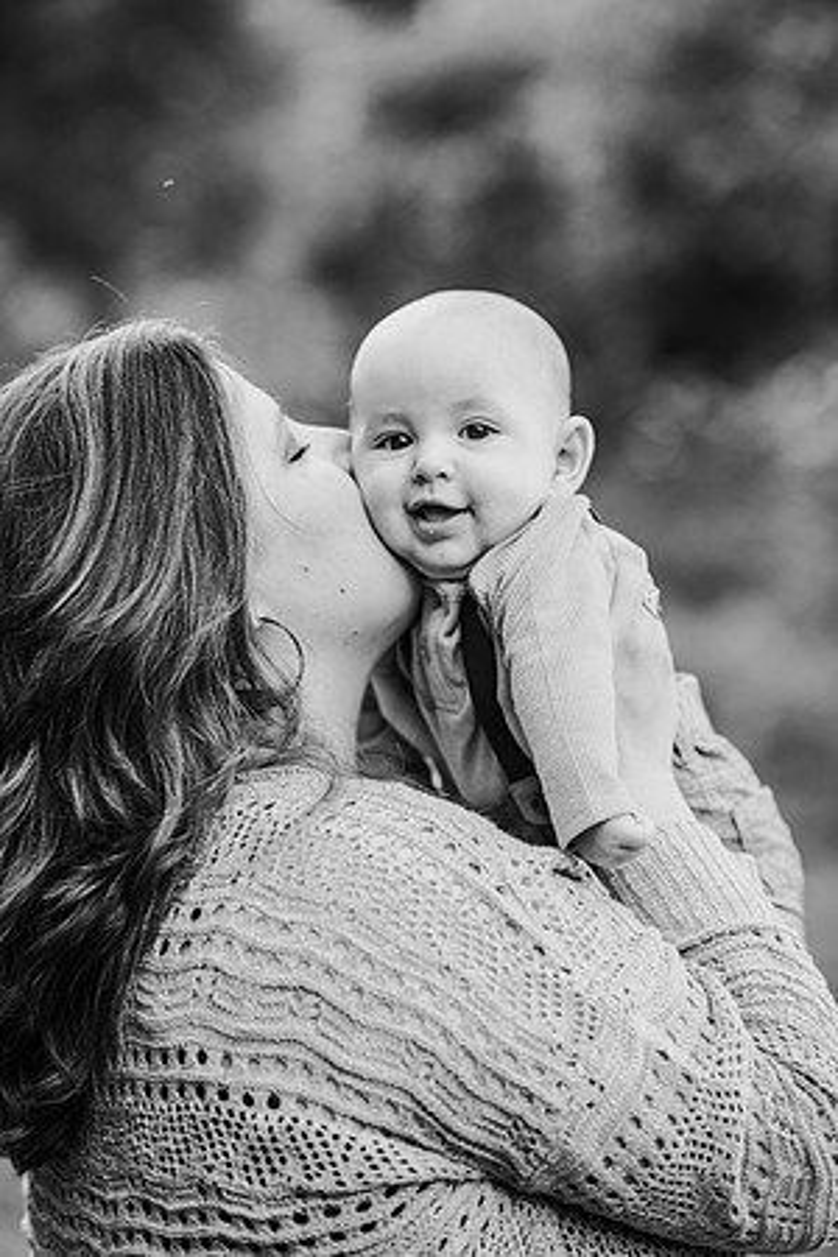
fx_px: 2968
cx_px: 419
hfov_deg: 16.1
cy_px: 628
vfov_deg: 23.9
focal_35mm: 85
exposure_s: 1/200
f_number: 2.2
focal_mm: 85
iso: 320
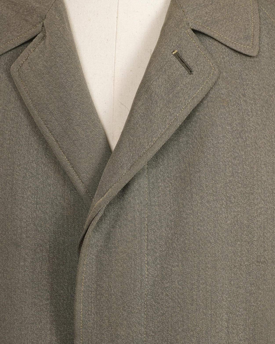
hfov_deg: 18.5
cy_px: 194
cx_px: 116
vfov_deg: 23.0
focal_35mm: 83
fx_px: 845
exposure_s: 1/10
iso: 250
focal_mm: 32
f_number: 8
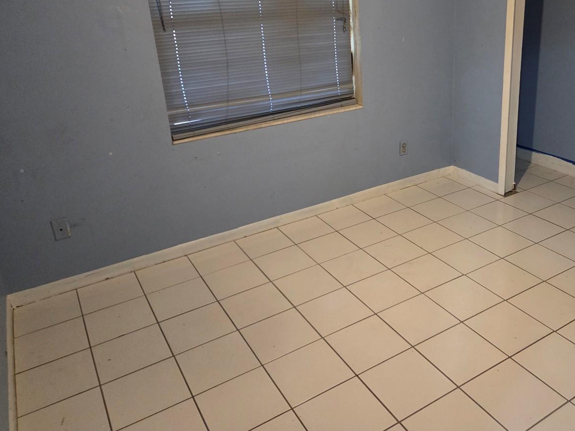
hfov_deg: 57.3
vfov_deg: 45.0
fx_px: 515
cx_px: 376
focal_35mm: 31
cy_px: 154
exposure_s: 1/120
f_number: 1.8
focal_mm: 5.4
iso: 2000
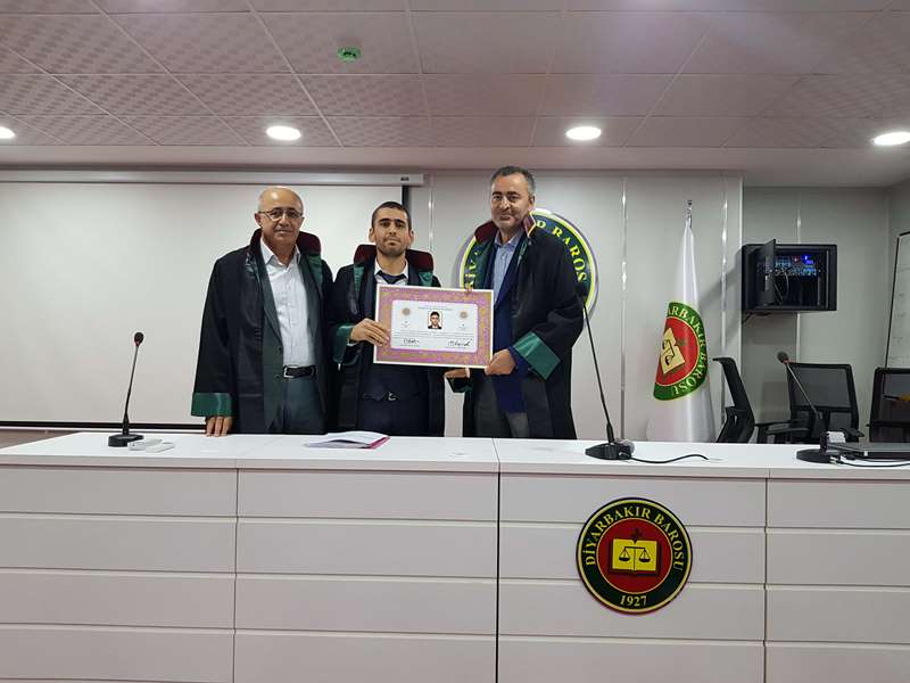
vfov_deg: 53.1
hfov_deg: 67.3
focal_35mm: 26
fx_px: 683
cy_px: 342
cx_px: 455
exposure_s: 1/50
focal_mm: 4.3
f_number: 1.7
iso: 160
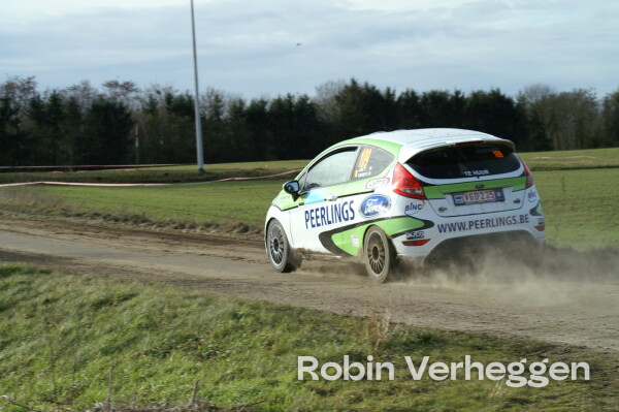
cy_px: 206
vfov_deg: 12.2
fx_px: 1933
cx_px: 310
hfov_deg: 18.2
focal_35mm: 112
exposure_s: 1/400
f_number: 6.3
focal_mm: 75
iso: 100
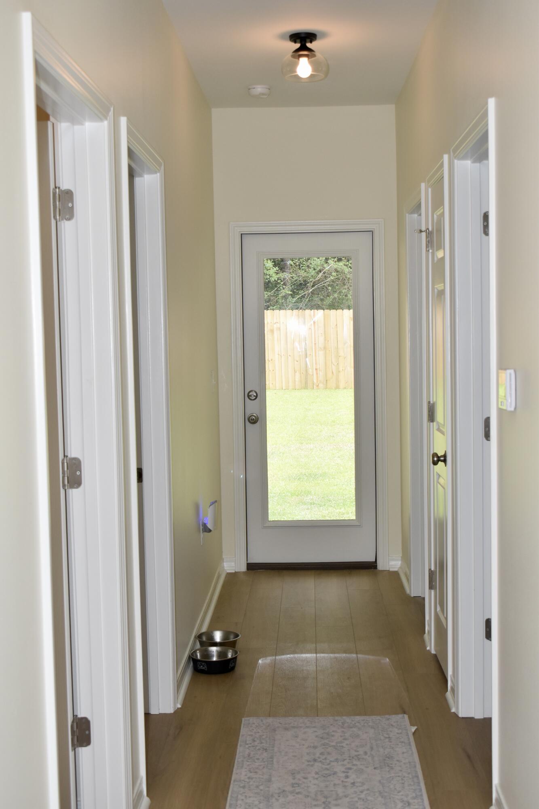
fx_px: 1145
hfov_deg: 26.5
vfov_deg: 38.9
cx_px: 270
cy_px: 404
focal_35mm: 51
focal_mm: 34
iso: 500
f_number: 5.6
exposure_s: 1/125
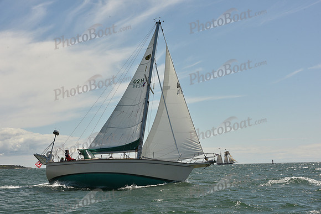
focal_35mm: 70
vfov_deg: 19.5
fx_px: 624
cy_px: 107
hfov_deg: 28.8
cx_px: 160
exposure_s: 1/800
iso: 320
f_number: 14
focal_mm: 70
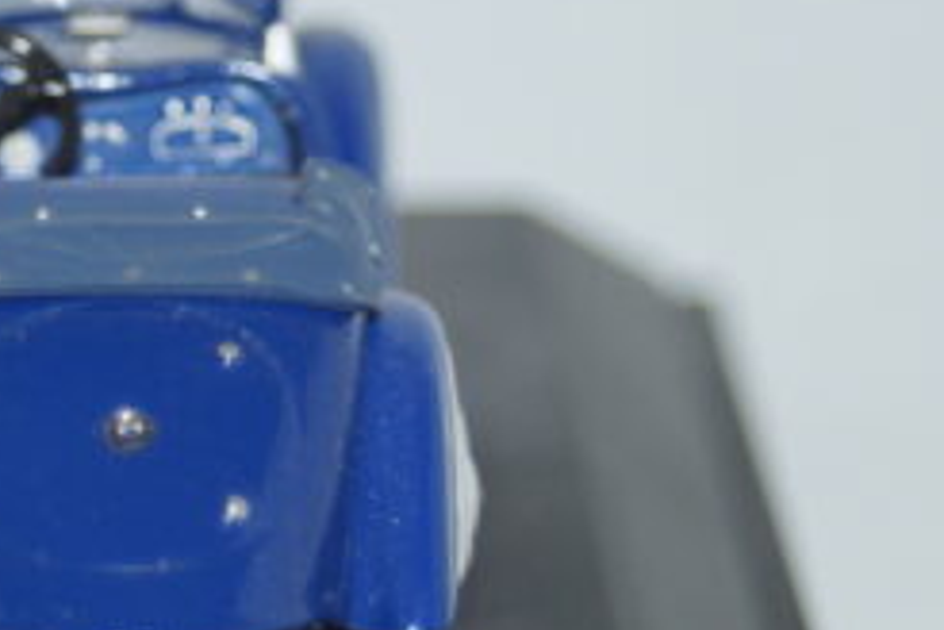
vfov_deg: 5.4
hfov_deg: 8.0
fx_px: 6712
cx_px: 46
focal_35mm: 256
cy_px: 557
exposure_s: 1/60
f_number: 5.6
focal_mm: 70
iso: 320
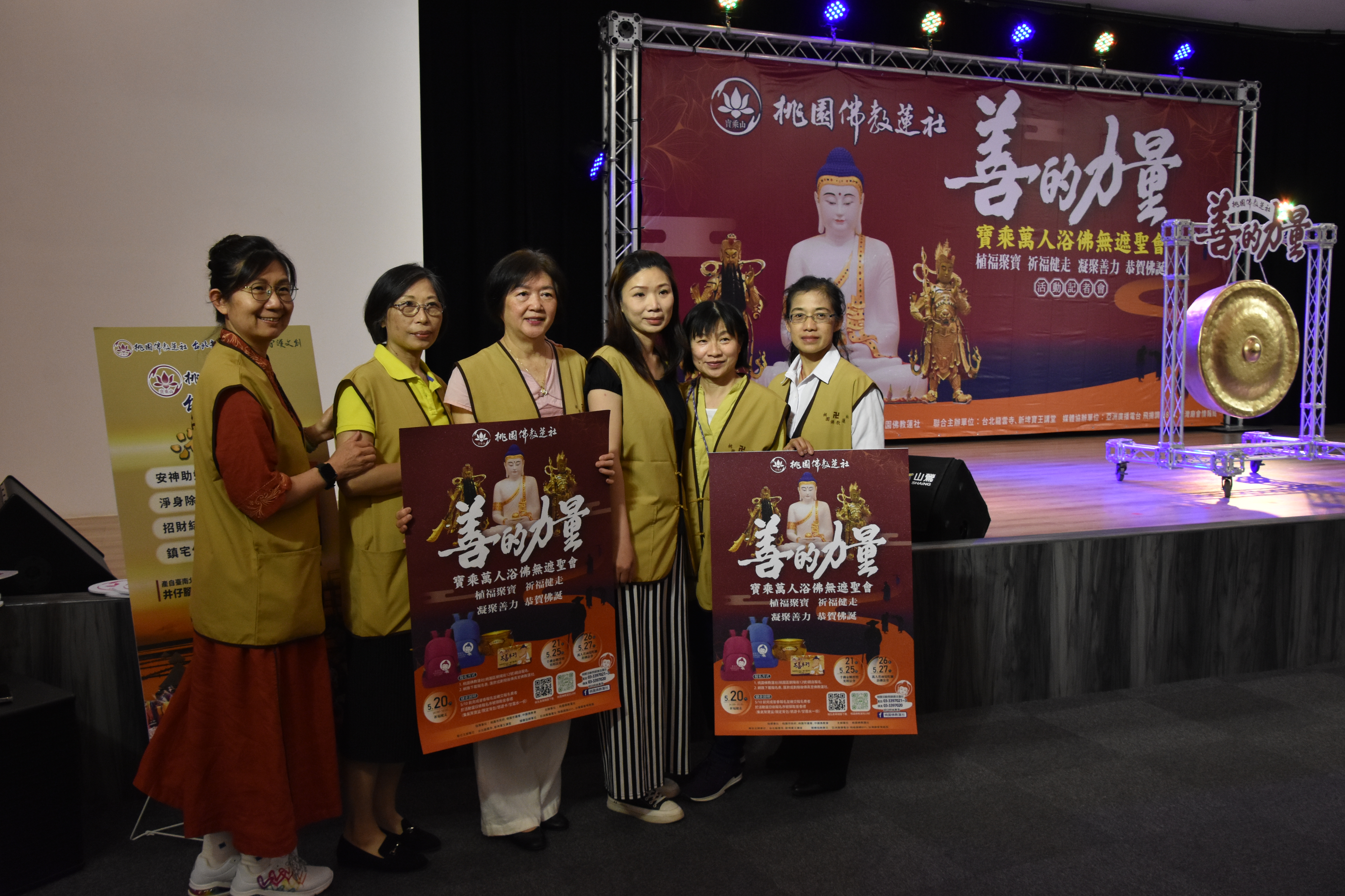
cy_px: 448
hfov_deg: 57.2
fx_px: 1233
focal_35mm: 33
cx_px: 672
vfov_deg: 40.0
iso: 1600
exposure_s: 1/200
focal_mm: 22
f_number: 7.1
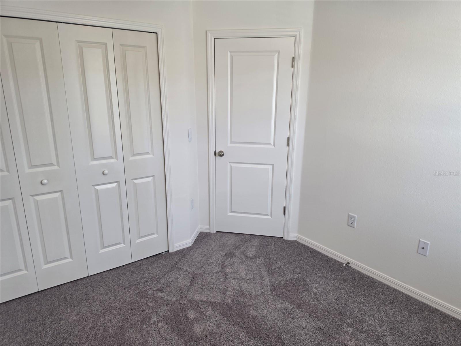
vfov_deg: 58.9
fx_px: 306
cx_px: 230
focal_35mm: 23
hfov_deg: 73.9
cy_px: 173
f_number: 1.4
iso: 64
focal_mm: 6.5
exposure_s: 1/120
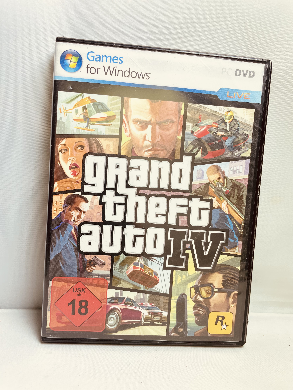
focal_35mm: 26
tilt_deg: -12.3
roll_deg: -3.6
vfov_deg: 67.3
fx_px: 293
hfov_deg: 53.1
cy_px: 195
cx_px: 146
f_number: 1.6
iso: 32
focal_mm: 4.2
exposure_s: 1/578
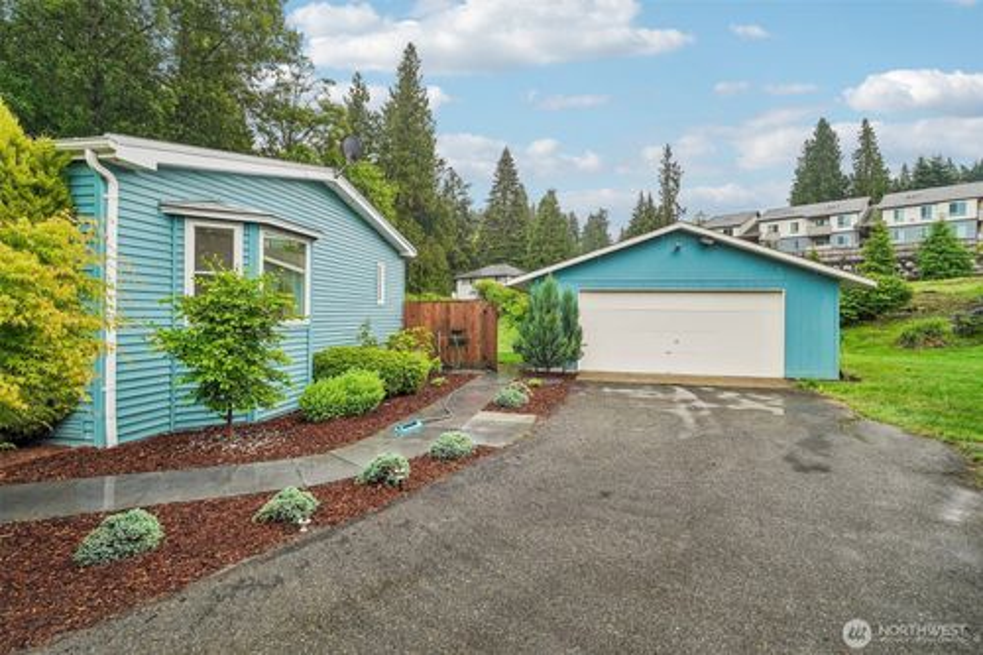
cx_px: 492
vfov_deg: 73.7
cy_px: 328
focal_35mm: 16
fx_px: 437
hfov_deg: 96.8
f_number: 8
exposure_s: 1/250
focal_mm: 16
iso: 1600
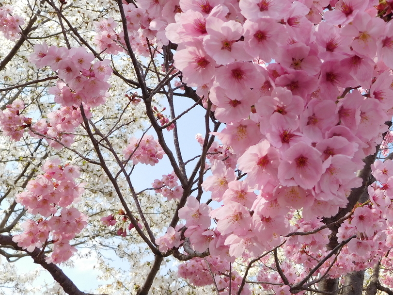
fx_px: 420
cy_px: 94
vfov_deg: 38.1
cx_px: 290
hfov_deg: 48.4
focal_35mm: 37
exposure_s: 1/640
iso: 125
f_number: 3.4
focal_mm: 4.5
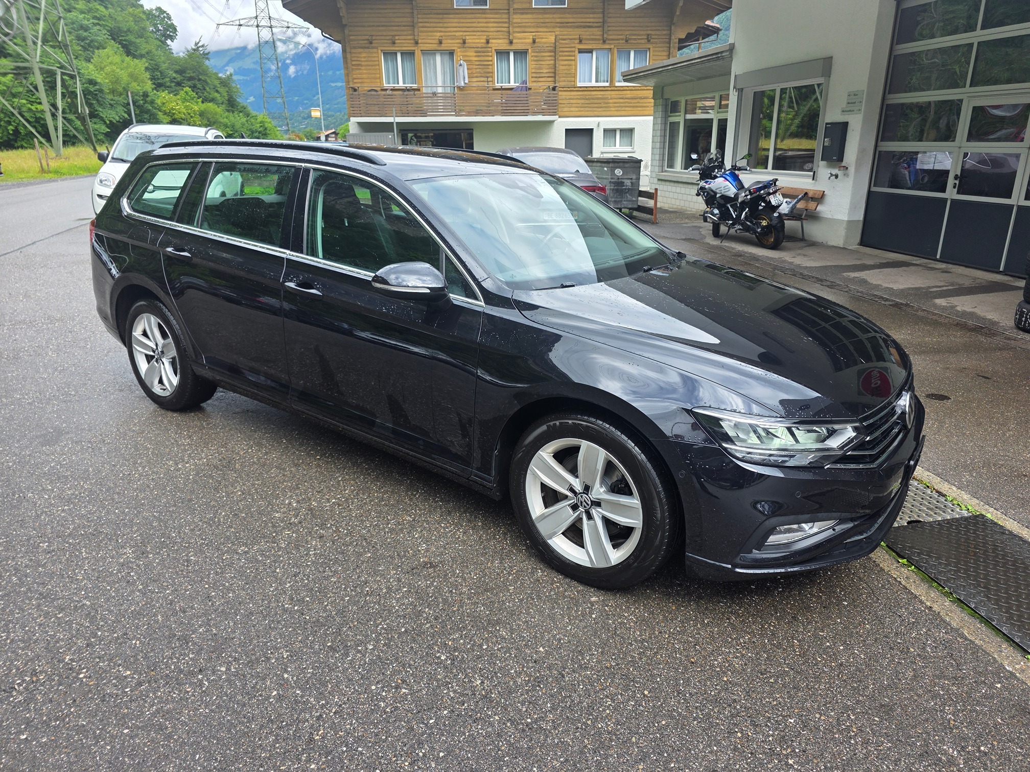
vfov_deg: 58.9
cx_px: 515
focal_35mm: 23
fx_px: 684
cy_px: 386
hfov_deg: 73.9
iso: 32
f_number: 1.7
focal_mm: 6.3
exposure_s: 1/359
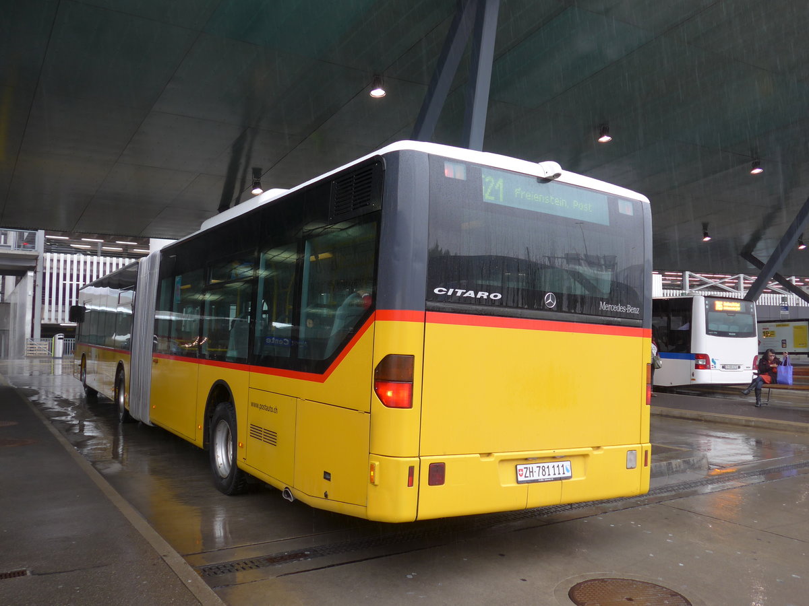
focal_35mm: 29
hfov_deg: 61.7
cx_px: 404
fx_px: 678
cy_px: 303
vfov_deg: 48.2
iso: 80
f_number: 2.2
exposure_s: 1/100
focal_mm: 6
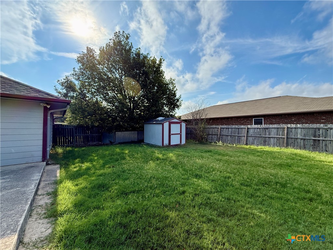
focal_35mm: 14
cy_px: 125
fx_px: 135
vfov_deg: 85.7
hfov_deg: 102.1
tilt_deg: +1.5
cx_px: 166
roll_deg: +0.5
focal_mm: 2.22
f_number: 2.2
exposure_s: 1/2092
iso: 64
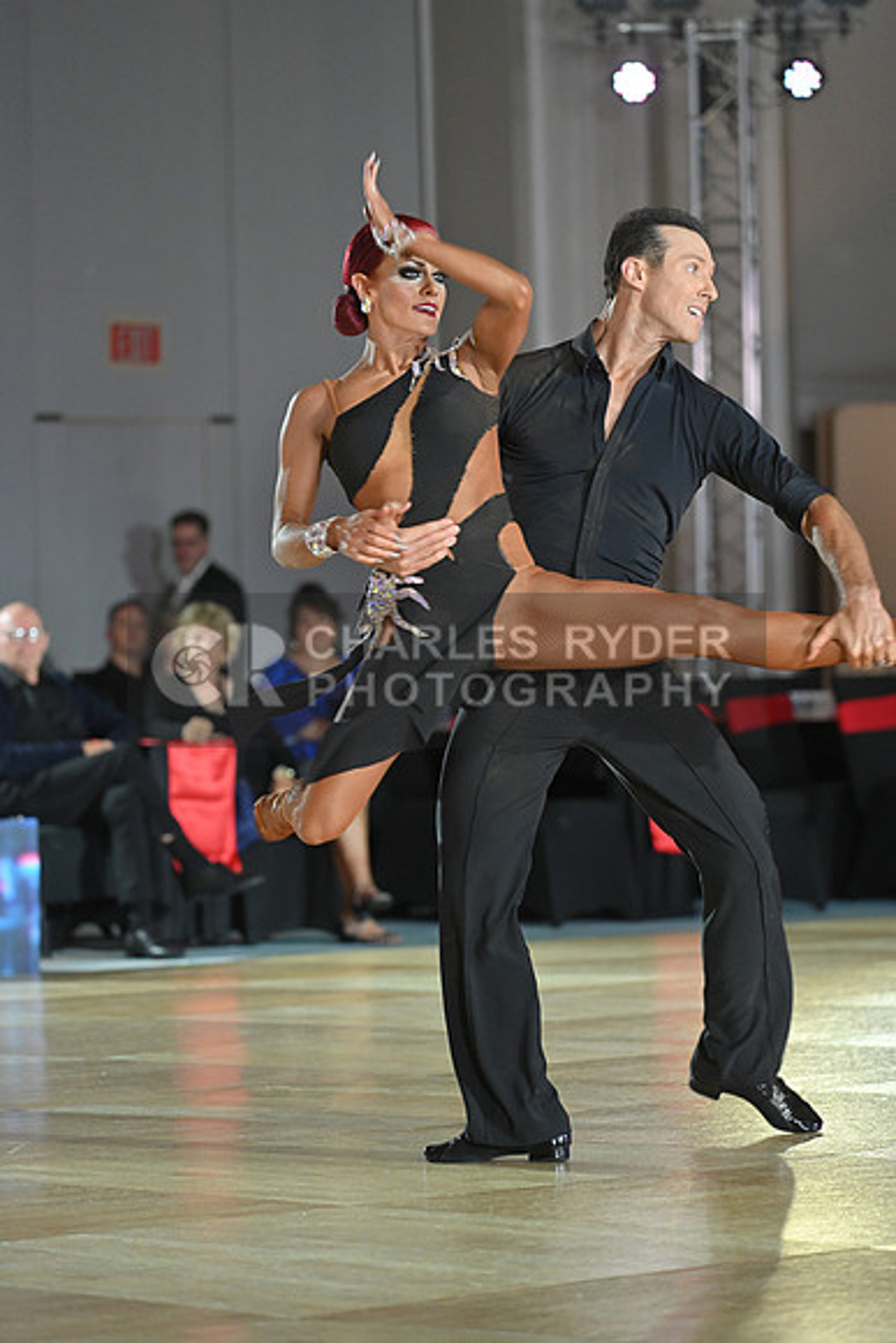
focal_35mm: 150
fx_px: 5596
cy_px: 672
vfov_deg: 13.7
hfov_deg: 9.2
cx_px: 448
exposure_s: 1/250
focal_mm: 150
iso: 2000
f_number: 4
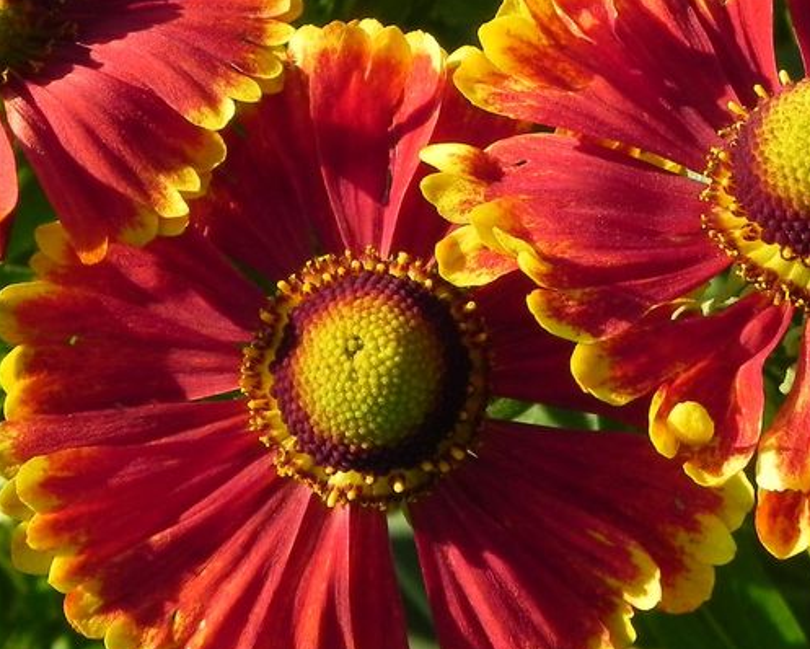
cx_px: 527
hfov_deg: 10.8
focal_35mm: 178
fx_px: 4269
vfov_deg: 8.7
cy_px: 254
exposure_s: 1/250
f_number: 7.1
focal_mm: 15.1
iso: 160
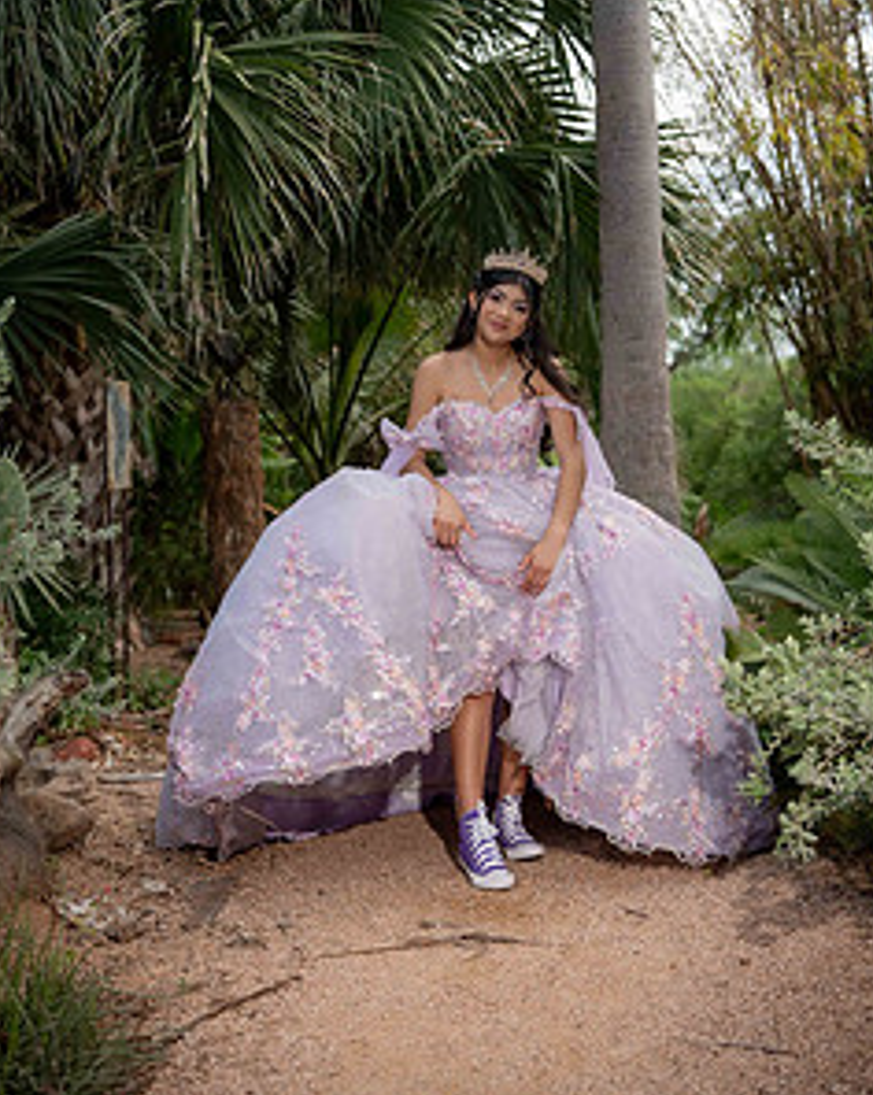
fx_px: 1618
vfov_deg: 37.2
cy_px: 414
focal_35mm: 50
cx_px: 473
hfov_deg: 30.2
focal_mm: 35
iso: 160
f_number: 2.2
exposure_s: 1/1250
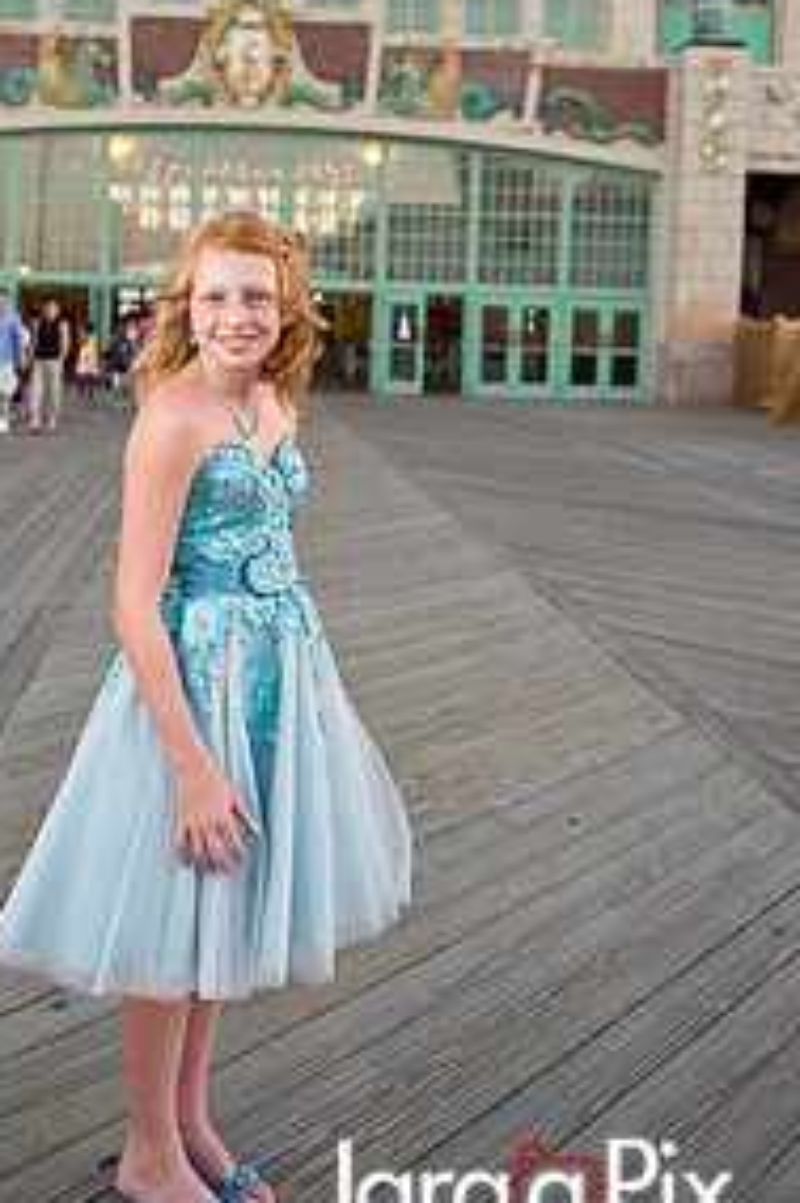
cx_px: 248
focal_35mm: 38
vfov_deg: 49.9
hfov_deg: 34.6
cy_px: 411
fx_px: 1268
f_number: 3.2
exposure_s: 1/250
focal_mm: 24
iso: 800
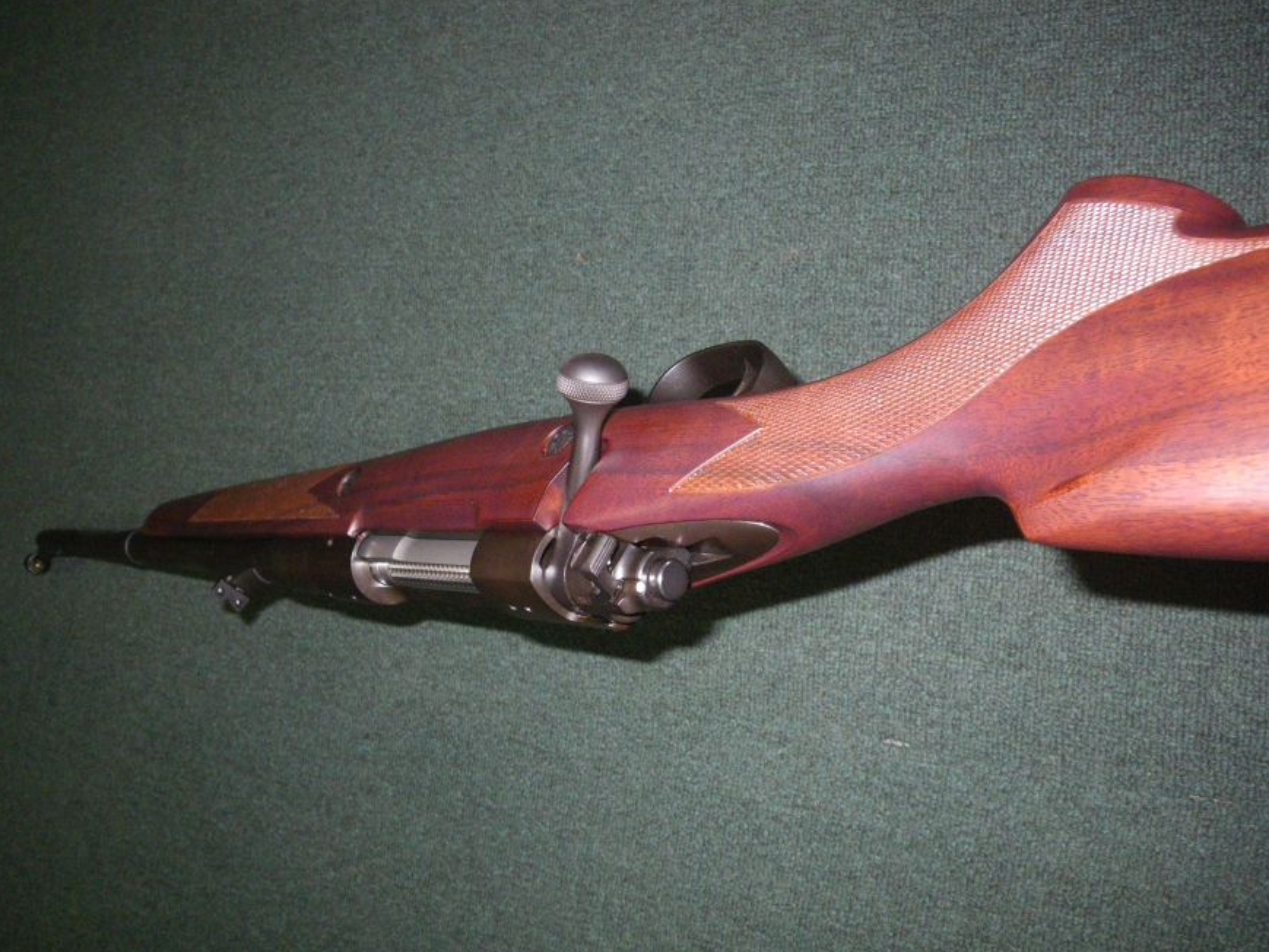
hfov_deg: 61.7
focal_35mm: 29
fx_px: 1063
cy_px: 484
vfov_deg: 48.2
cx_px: 628
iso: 400
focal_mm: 5
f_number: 4.2
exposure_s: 1/50
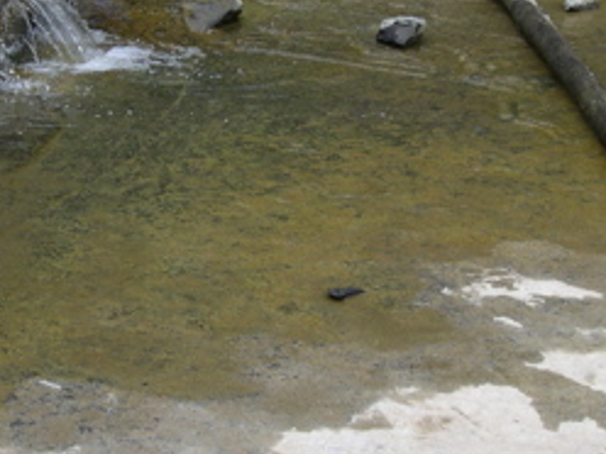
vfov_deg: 15.1
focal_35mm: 98
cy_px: 144
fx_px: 1716
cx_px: 237
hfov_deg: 20.0
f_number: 2.8
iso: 100
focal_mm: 8
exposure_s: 1/418
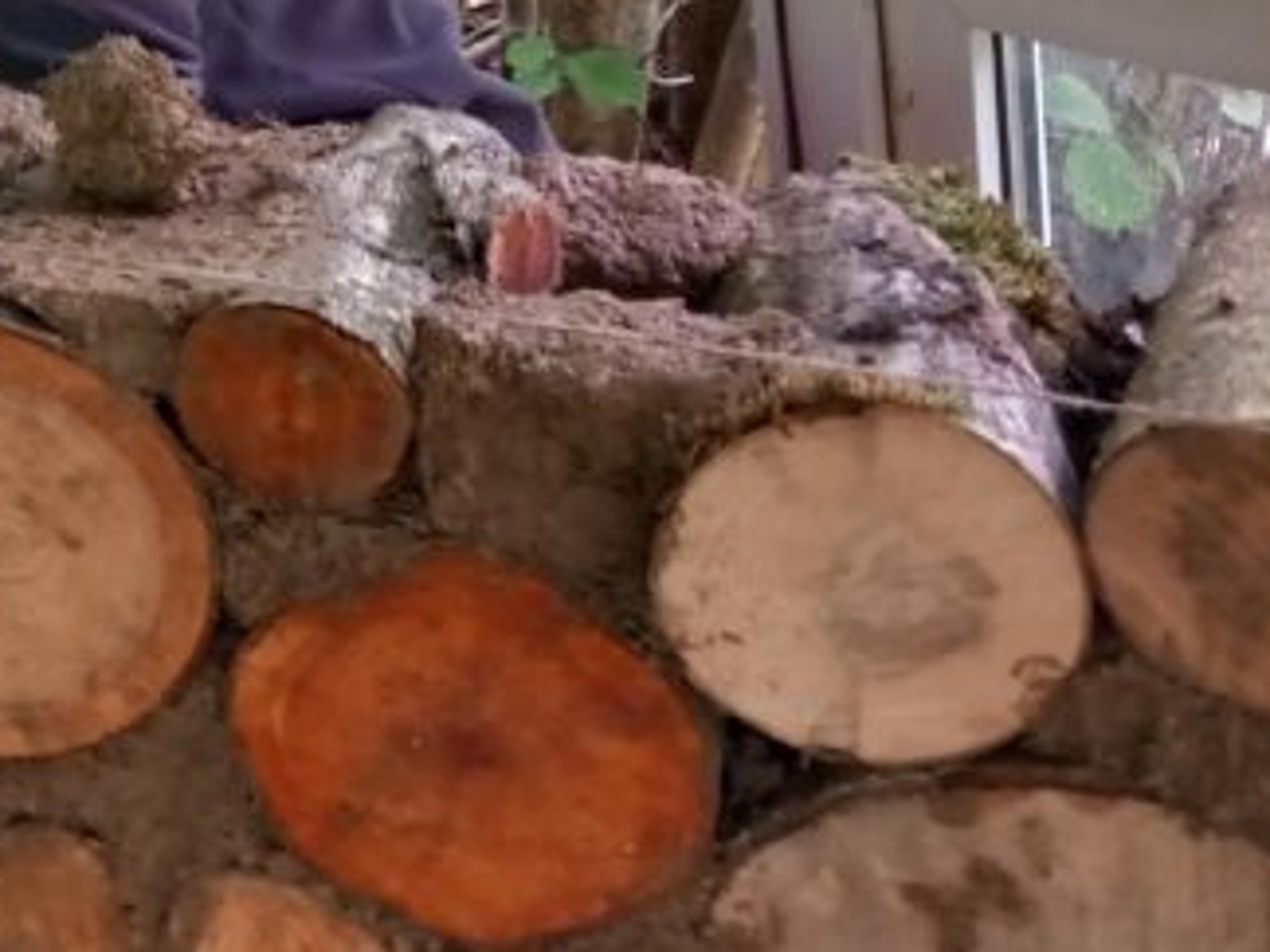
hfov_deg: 27.3
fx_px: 2348
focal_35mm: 64
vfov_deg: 22.3
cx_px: -184
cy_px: 59
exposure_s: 1/25
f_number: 1.8
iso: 320
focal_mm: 4
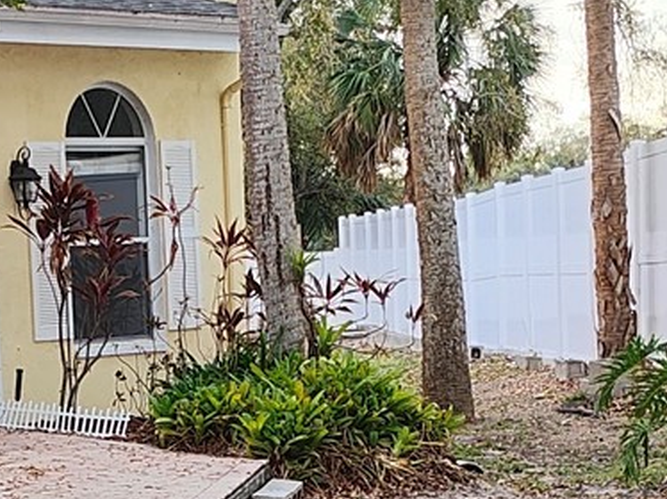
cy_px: 517
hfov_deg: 18.2
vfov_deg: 13.6
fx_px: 2060
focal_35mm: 107
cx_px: 114
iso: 100
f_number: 1.5
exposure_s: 1/155
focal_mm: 4.15
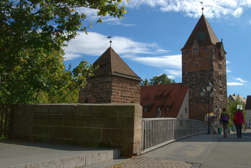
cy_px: 84
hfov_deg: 53.1
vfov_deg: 37.0
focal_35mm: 36
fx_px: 251
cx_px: 126
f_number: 16
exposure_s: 1/200
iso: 200
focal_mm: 24
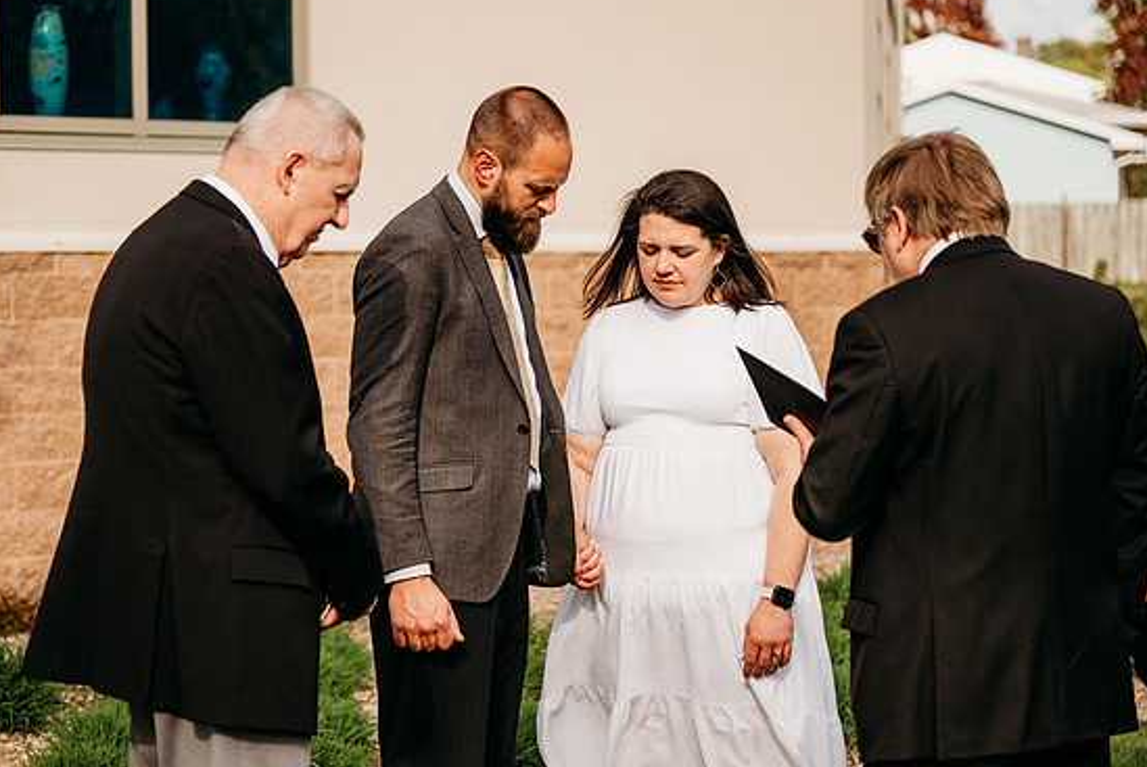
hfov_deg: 24.7
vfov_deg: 16.7
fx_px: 2615
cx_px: 504
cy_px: 371
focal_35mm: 82
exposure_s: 1/5000
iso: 200
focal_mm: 70
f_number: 2.8
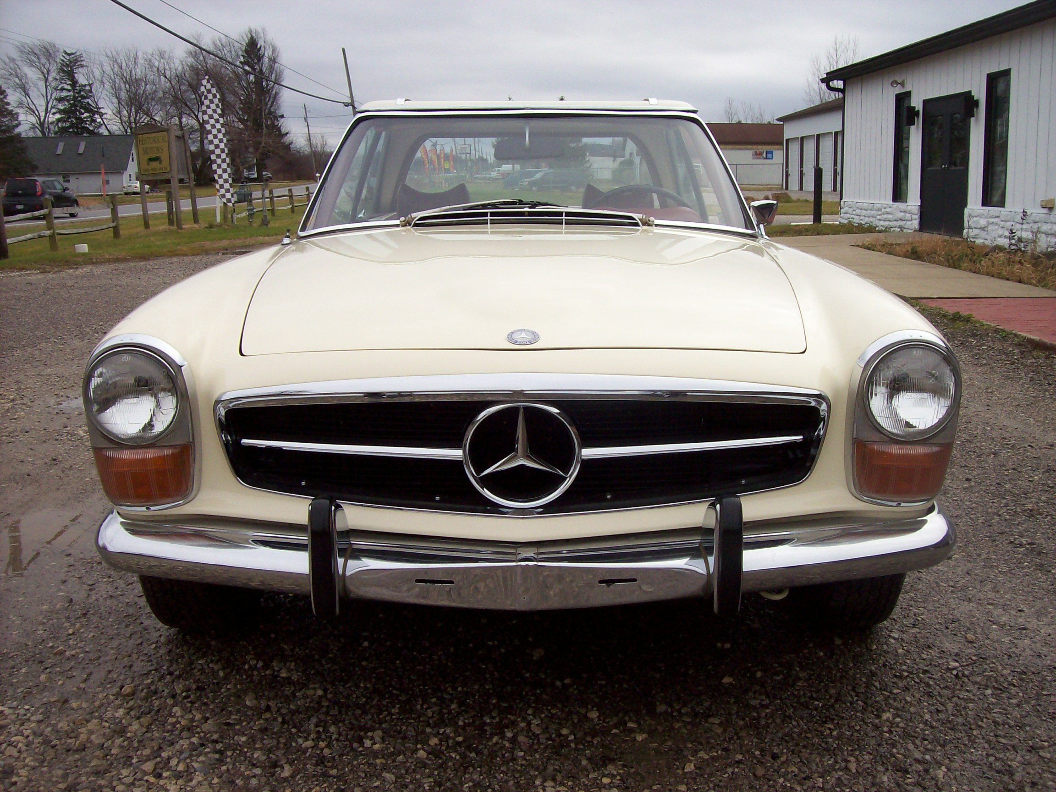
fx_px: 1098
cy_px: 396
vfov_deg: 39.7
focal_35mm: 36
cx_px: 528
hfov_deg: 51.4
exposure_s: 1/405
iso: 80
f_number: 4.8
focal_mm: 6
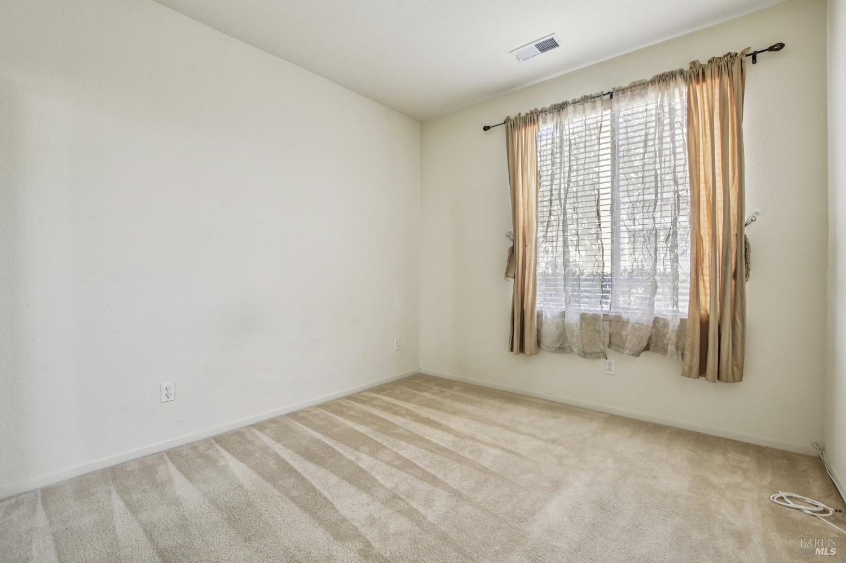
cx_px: 423
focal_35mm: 15
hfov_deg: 100.4
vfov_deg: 77.3
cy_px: 282
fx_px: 352
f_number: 8
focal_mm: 10
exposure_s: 1/4
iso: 100
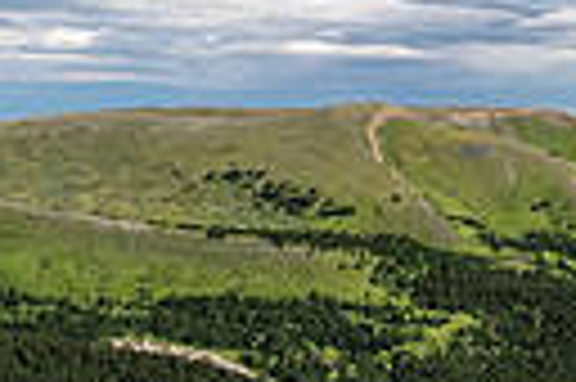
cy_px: 384
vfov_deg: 12.0
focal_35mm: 113
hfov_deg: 15.3
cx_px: 1080
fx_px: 1806
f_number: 8
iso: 200
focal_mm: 12
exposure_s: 1/200
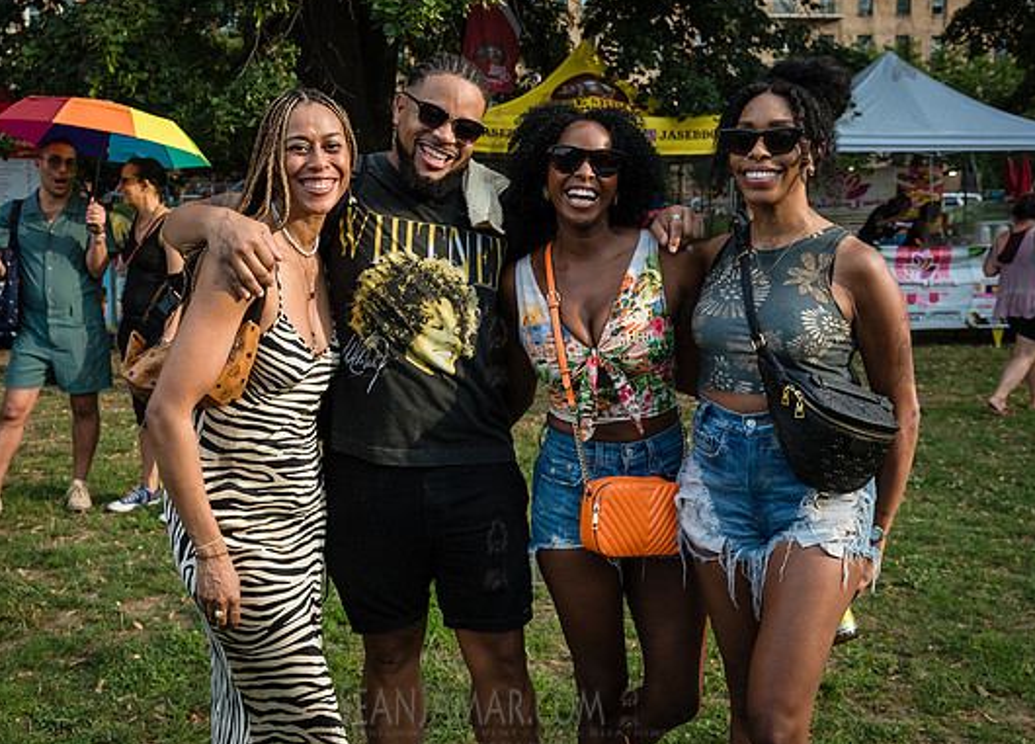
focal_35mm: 40
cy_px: 320
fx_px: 1178
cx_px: 518
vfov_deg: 35.0
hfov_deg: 47.4
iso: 1000
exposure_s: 1/2000
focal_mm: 27
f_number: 4
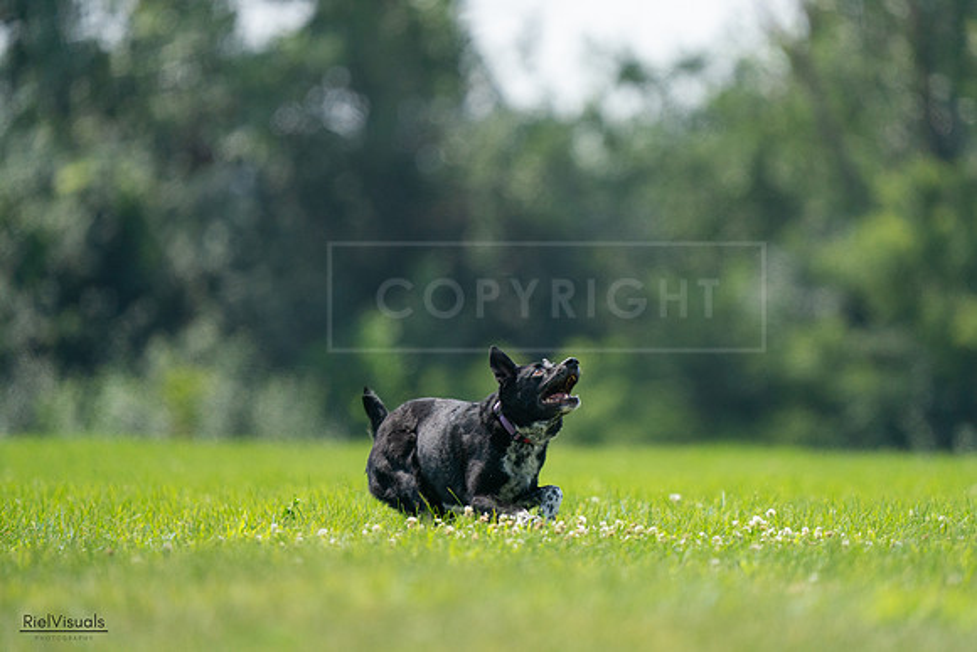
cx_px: 488
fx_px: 16286
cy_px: 326
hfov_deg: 3.4
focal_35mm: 600
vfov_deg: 2.3
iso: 2000
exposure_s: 1/4000
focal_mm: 600
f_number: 6.3
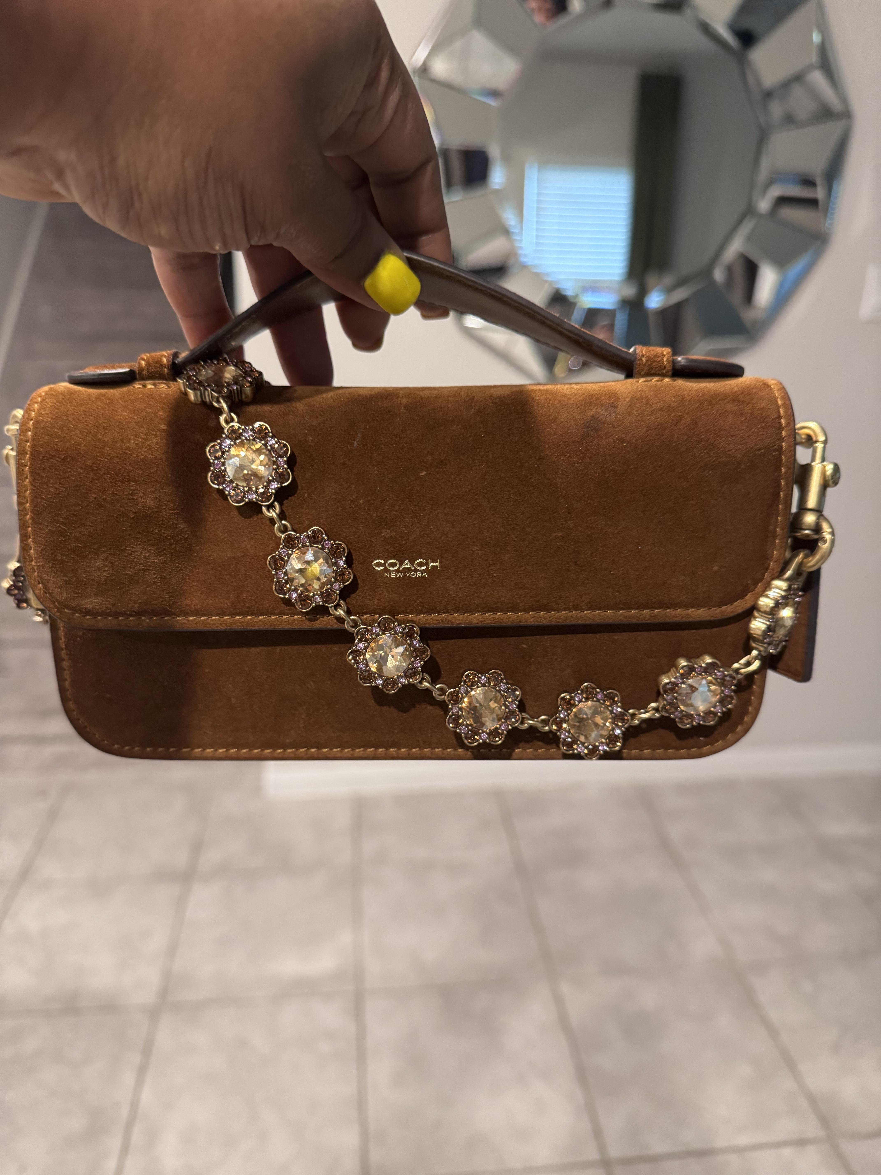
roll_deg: +0.9
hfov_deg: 56.8
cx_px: 440
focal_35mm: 24
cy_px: 588
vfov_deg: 71.6
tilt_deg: -22.1
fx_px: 814
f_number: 1.78
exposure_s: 1/60
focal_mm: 6.76
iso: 800
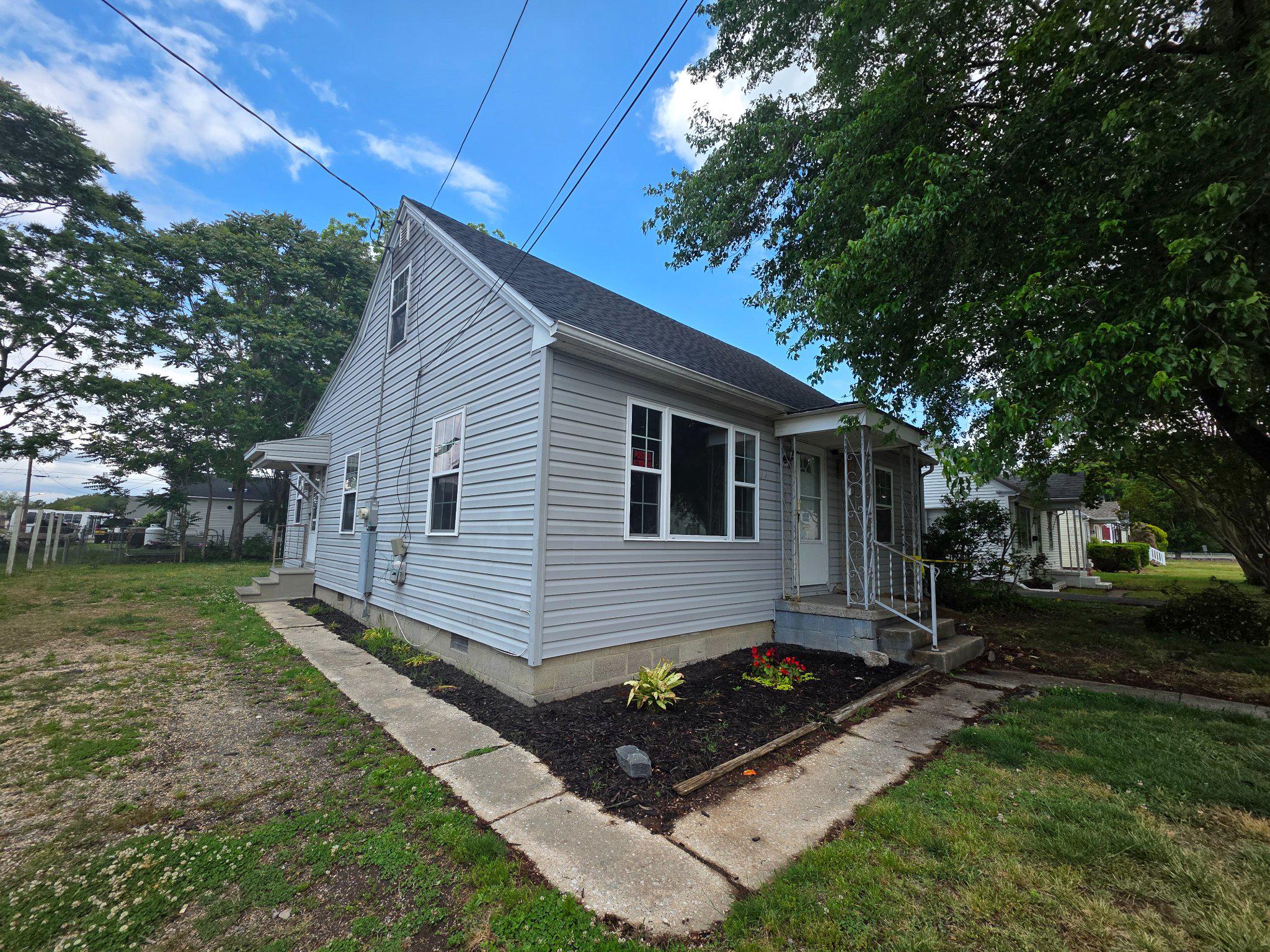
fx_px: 477
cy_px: 476
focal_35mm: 13
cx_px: 635
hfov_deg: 106.2
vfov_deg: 89.9
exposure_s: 1/1038
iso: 40
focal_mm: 2.2
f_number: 1.9
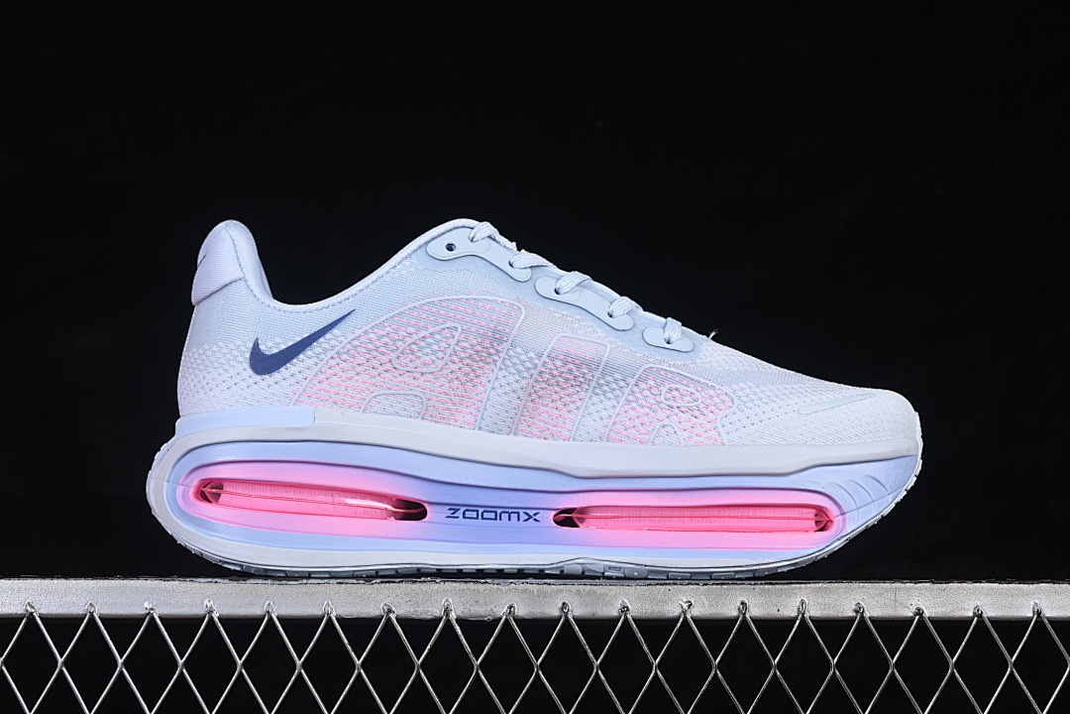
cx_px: 535
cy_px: 357
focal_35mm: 75
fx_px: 2229
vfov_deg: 18.2
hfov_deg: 27.0
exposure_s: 1/80
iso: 160
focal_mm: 50
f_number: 8
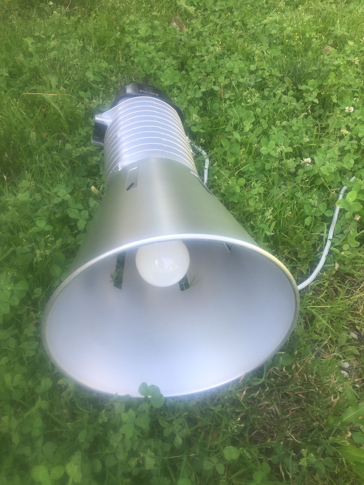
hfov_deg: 48.2
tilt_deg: -50.5
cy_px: 242
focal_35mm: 29
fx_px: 407
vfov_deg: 61.7
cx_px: 182
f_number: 2.2
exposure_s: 1/117
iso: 32
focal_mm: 4.15
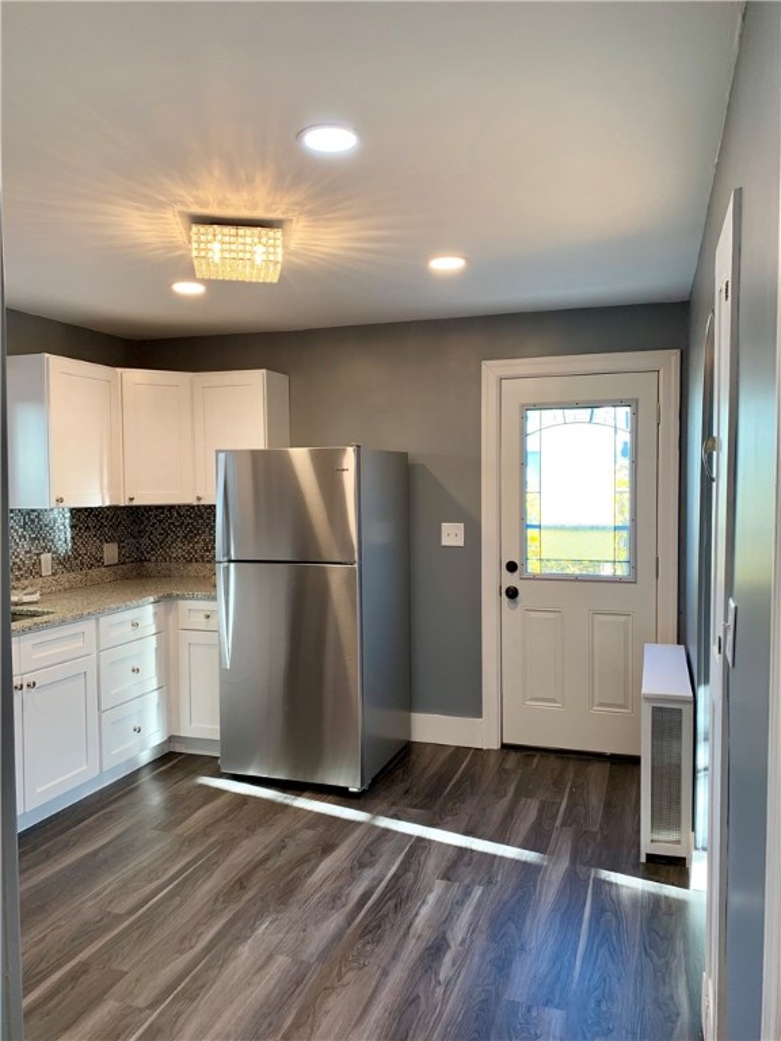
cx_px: 390
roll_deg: -0.3
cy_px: 520
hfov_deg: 53.1
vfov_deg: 67.3
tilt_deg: -3.1
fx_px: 782
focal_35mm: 26
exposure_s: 1/60
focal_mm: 4.25
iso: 64
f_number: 1.8
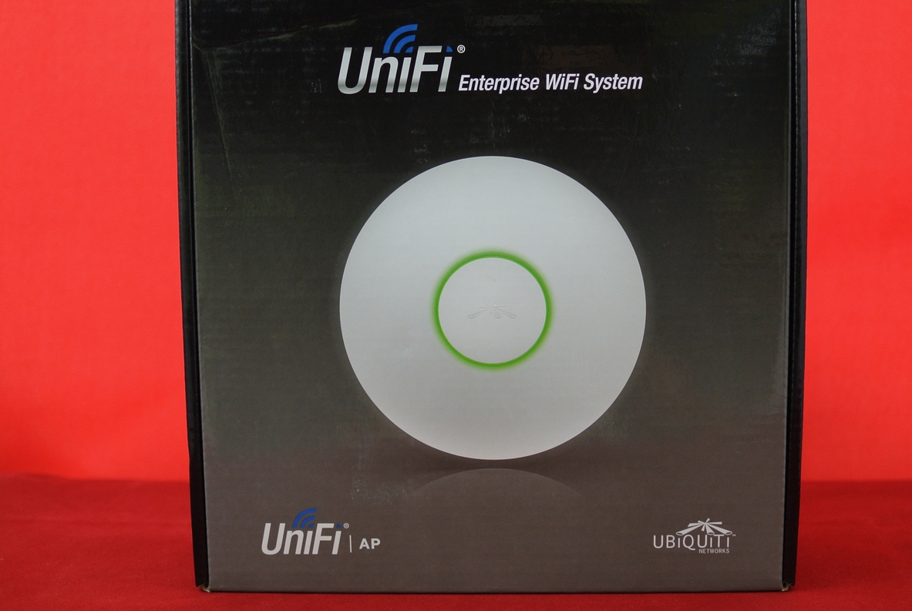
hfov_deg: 34.4
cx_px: 491
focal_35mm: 58
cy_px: 284
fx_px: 1471
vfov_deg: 23.4
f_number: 1.8
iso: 100
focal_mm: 18.5
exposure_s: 1/20
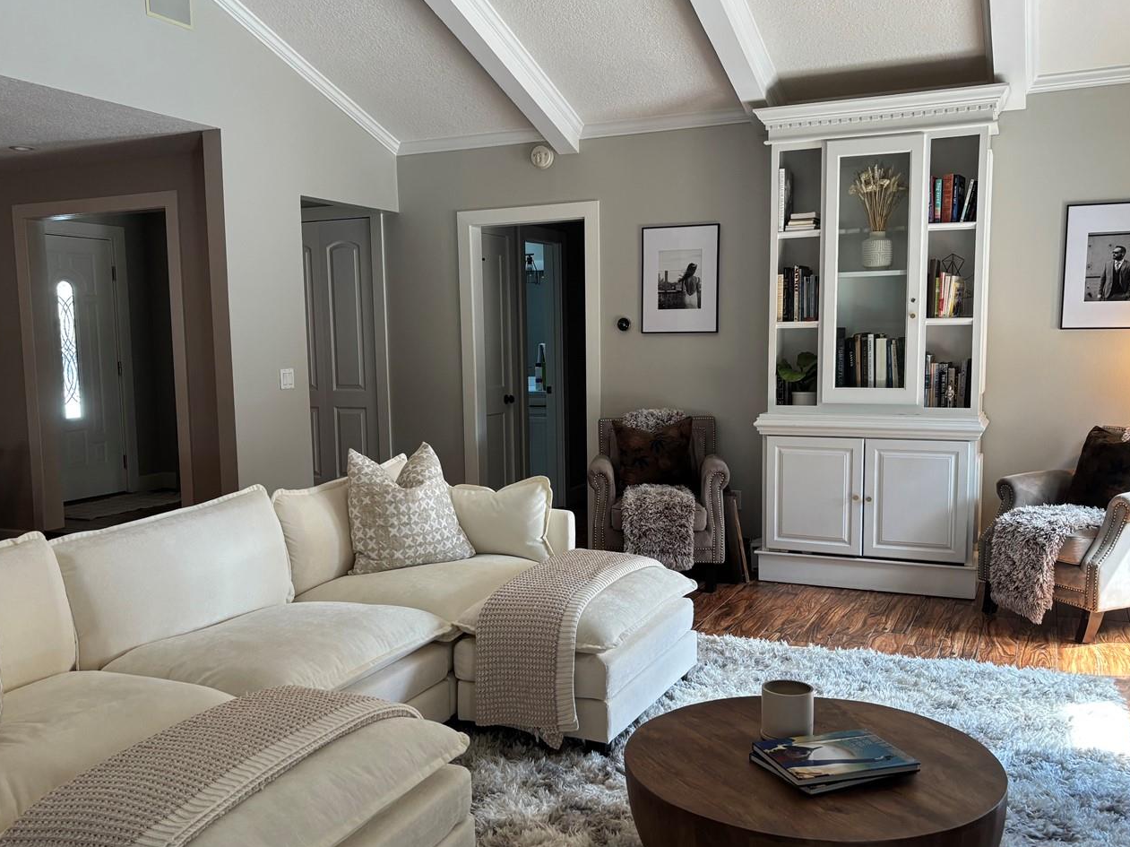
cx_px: 548
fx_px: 1077
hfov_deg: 55.4
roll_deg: +1.1
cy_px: 448
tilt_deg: -6.4
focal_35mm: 33
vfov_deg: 42.9
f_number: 1.6
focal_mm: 5.96
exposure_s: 1/60
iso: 125
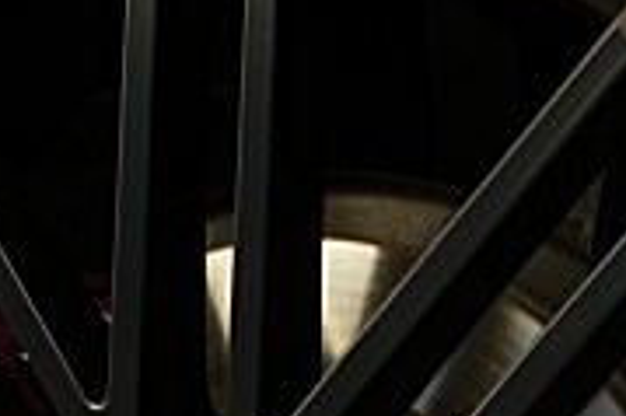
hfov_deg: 15.1
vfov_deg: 9.6
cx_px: 56
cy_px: 801
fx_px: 2328
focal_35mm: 134
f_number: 2.8
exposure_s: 1/80
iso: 100
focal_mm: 6.3
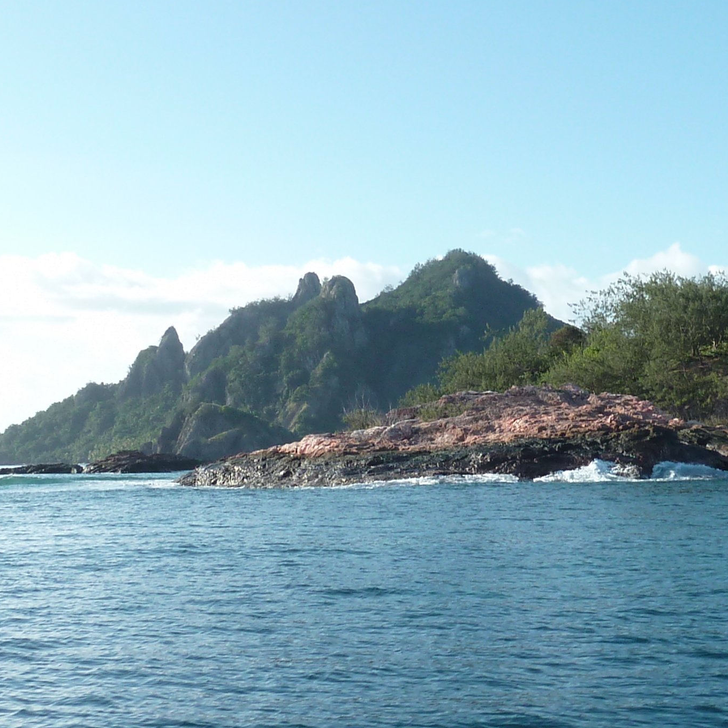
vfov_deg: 26.5
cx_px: 465
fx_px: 1547
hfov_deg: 26.4
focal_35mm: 65
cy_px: 389
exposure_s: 1/400
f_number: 4
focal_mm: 4.1
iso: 80
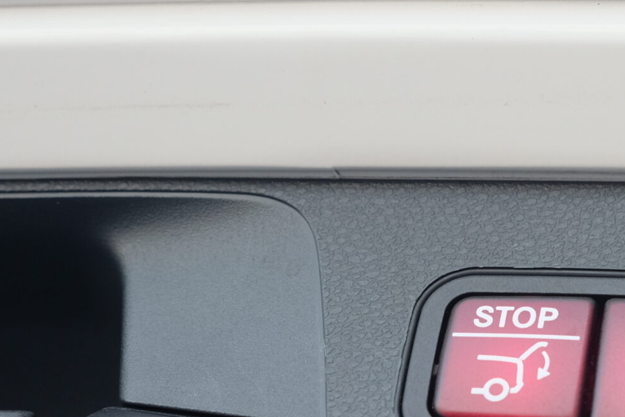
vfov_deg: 15.4
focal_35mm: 86
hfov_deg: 23.0
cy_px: 484
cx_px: 563
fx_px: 1493
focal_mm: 22.3
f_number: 4
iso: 400
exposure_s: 1/150
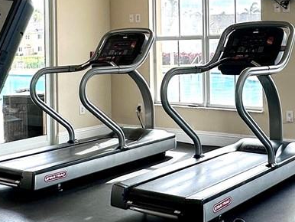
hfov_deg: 32.6
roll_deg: +0.8
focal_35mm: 58
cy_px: 38
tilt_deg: +1.6
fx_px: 495
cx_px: 222
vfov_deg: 24.8
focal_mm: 2.22
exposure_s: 1/373
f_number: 2.2
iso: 40
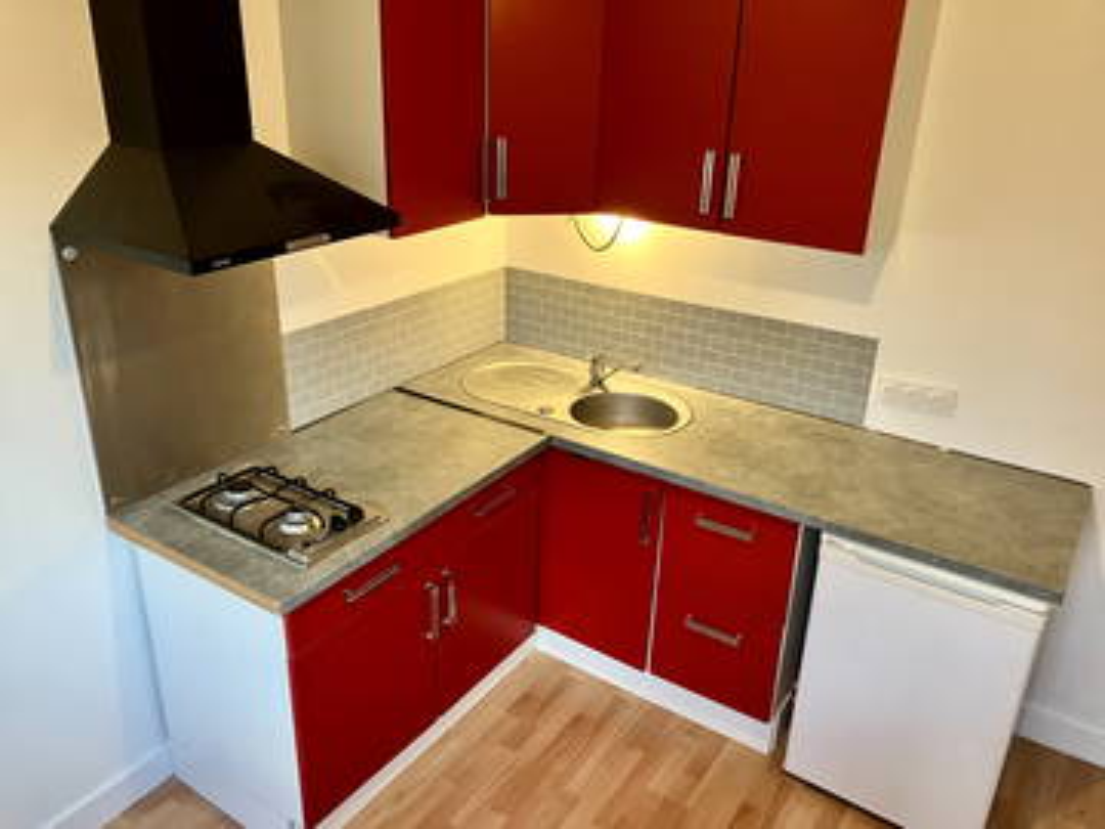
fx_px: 894
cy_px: 414
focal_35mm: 28
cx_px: 552
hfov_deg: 63.4
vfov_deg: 49.7
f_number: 1.8
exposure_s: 1/50
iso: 125
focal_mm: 3.99
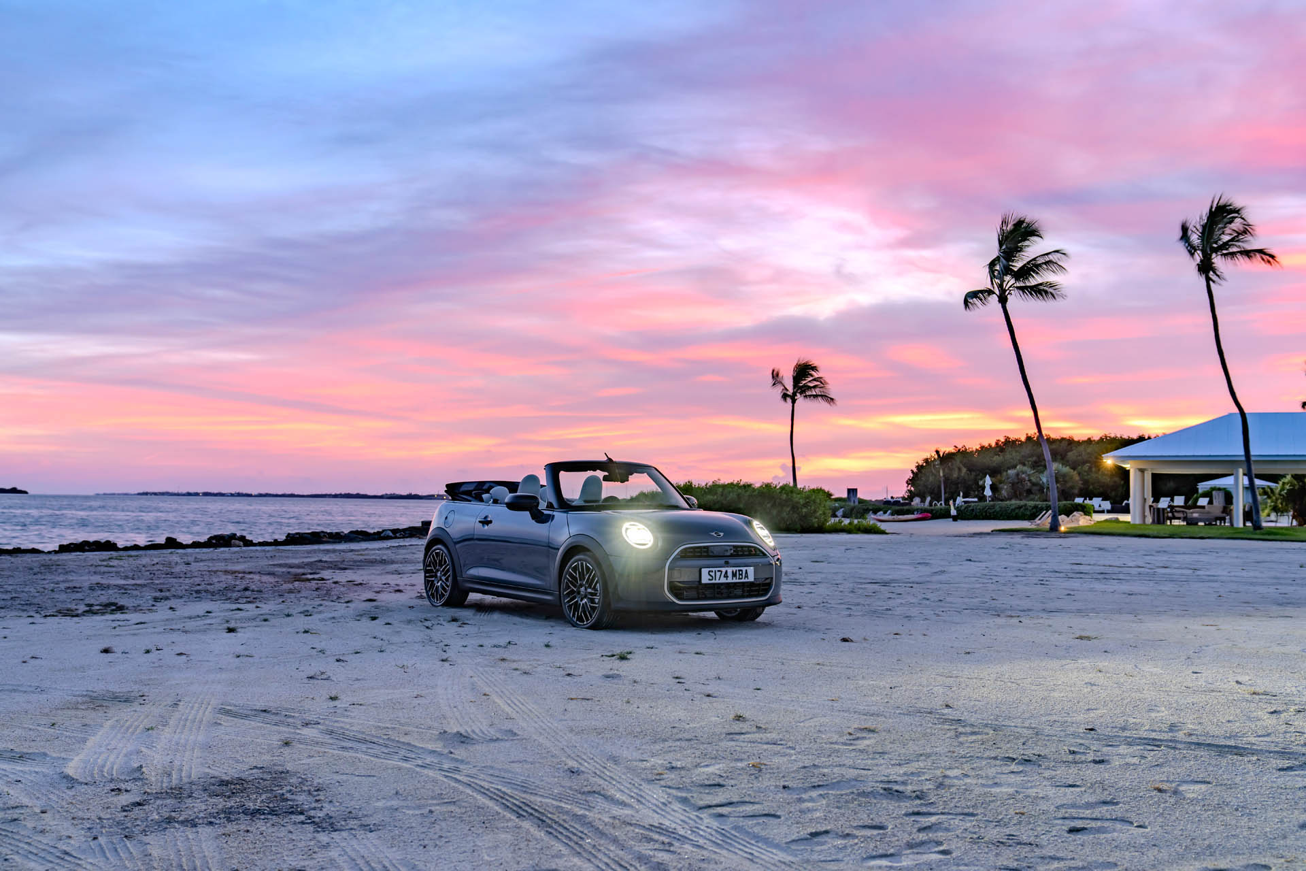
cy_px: 436
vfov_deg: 38.9
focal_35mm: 34
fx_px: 1233
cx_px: 653
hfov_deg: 55.8
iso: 200
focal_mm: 34
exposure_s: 1/2
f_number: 4
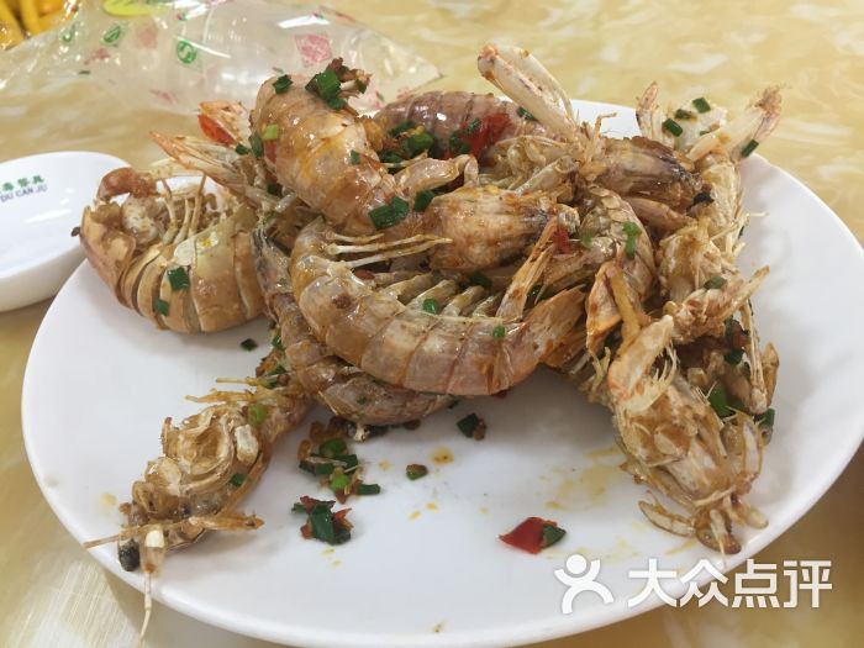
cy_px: 324
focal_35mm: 29
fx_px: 724
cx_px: 432
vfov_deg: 48.2
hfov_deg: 61.7
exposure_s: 1/33
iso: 100
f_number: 2.2
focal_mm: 4.15
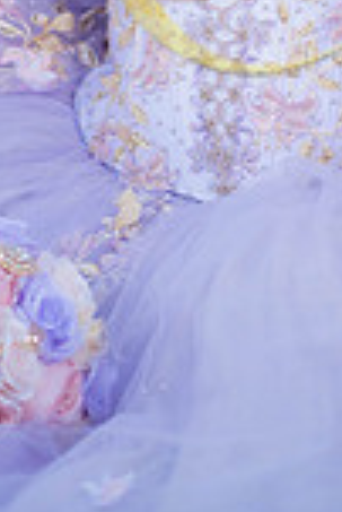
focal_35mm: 253
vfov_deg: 8.0
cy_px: -173
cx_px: 203
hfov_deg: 5.4
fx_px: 3597
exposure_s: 1/1600
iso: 125
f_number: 1.8
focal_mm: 85
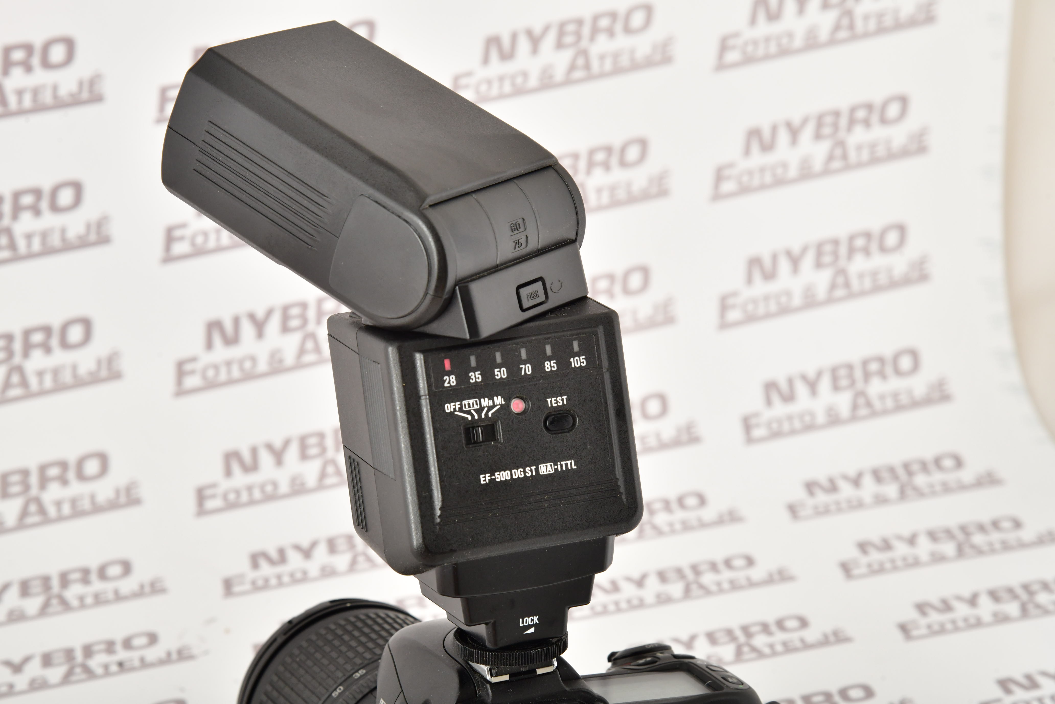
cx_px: 528
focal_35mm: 120
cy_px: 352
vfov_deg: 11.4
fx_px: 3516
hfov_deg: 17.1
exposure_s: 1/200
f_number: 11
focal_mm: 120
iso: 1000
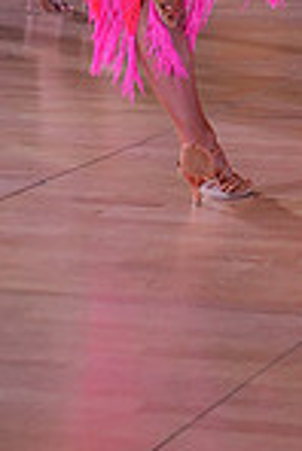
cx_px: 444
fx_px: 2460
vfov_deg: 10.1
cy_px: -247
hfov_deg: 6.9
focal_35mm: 196
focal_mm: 50
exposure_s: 1/400
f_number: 4
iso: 1600
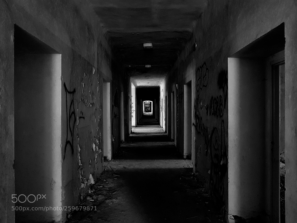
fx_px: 223
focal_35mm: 26
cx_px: 148
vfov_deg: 53.1
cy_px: 112
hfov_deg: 67.3
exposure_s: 1/30
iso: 160
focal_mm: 4.2
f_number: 1.7
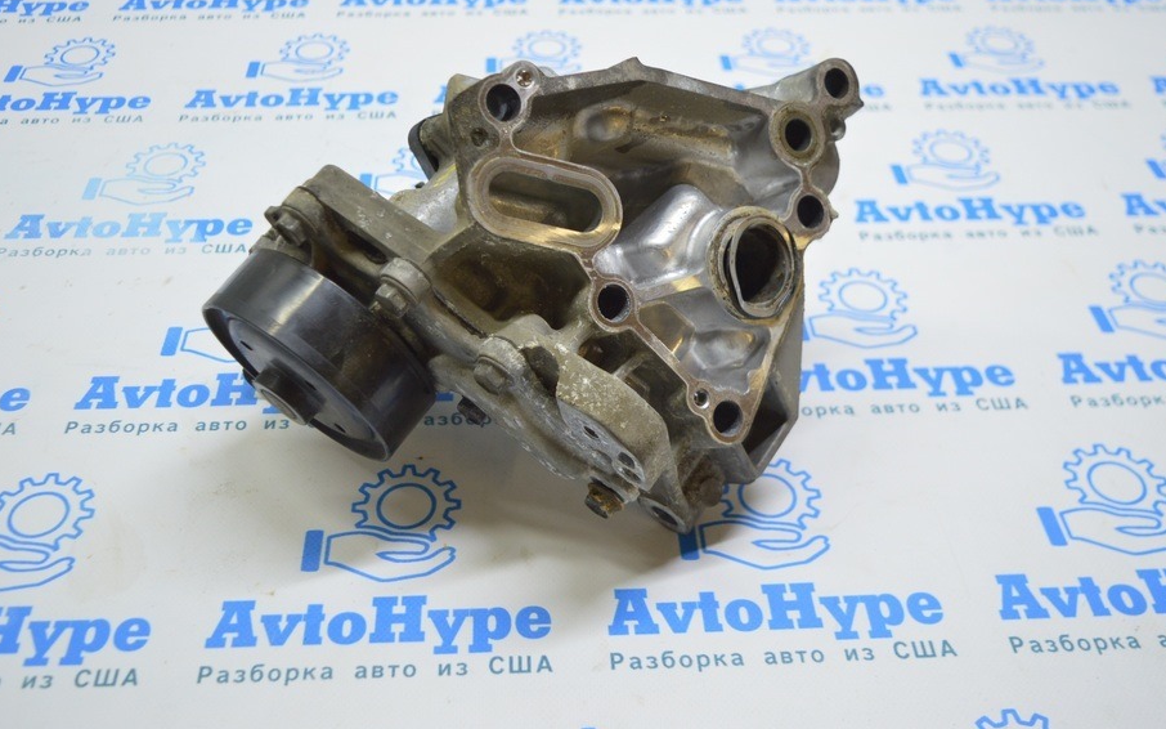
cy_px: 292
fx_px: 1207
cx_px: 547
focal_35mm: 38
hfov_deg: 51.5
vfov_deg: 33.5
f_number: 3.8
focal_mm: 22
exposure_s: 1/50
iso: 400
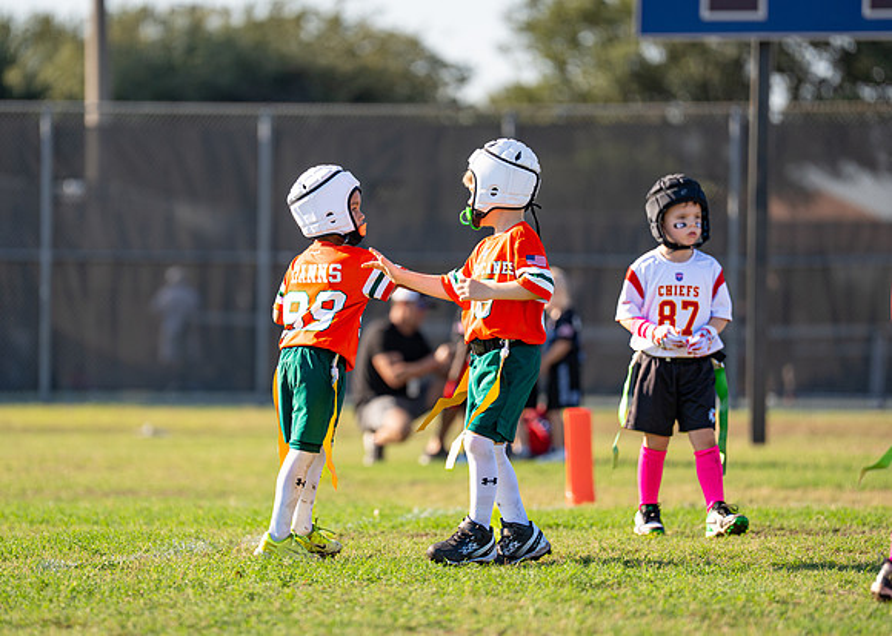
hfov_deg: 7.9
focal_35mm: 254
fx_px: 6445
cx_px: 374
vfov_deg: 5.7
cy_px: 318
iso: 160
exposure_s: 1/1600
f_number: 2.8
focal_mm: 200
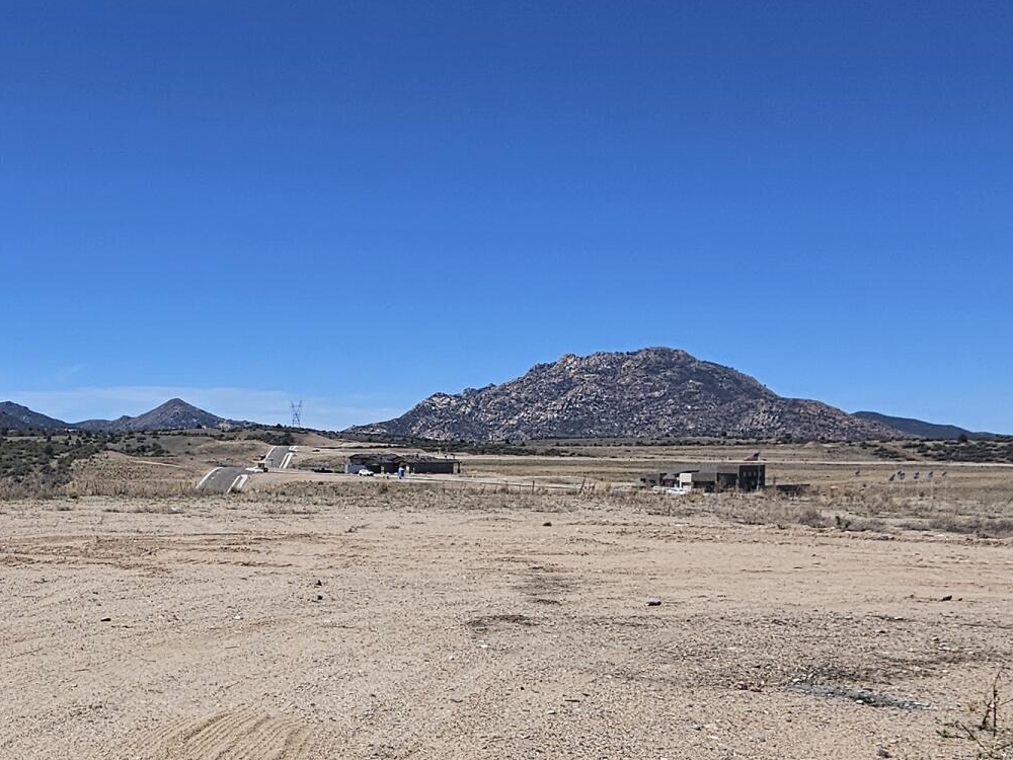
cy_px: 534
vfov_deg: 36.3
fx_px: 1141
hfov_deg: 45.1
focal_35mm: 39
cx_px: 180
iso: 50
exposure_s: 1/5328
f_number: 2.2
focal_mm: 2.2
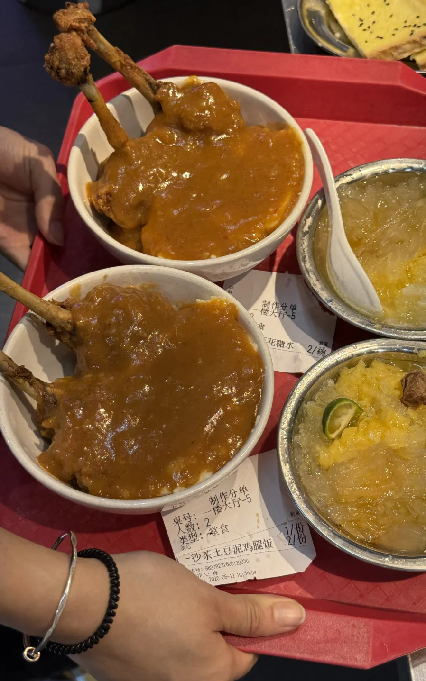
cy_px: 341
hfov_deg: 25.3
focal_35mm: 51
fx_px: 947
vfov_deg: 39.6
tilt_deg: -60.0
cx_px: 255
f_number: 1.78
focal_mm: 6.76
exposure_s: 1/100
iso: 160
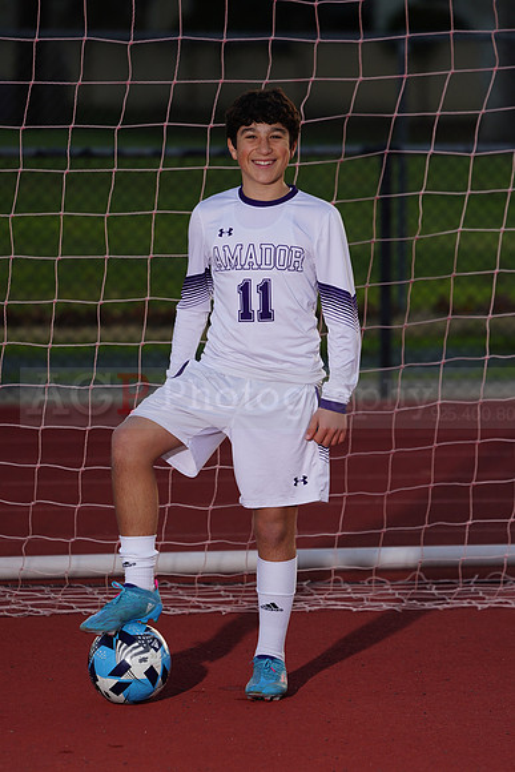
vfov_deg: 7.7
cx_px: 258
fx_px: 5747
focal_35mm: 268
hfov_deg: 5.1
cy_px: 386
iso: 320
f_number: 5.6
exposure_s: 1/250
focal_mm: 268
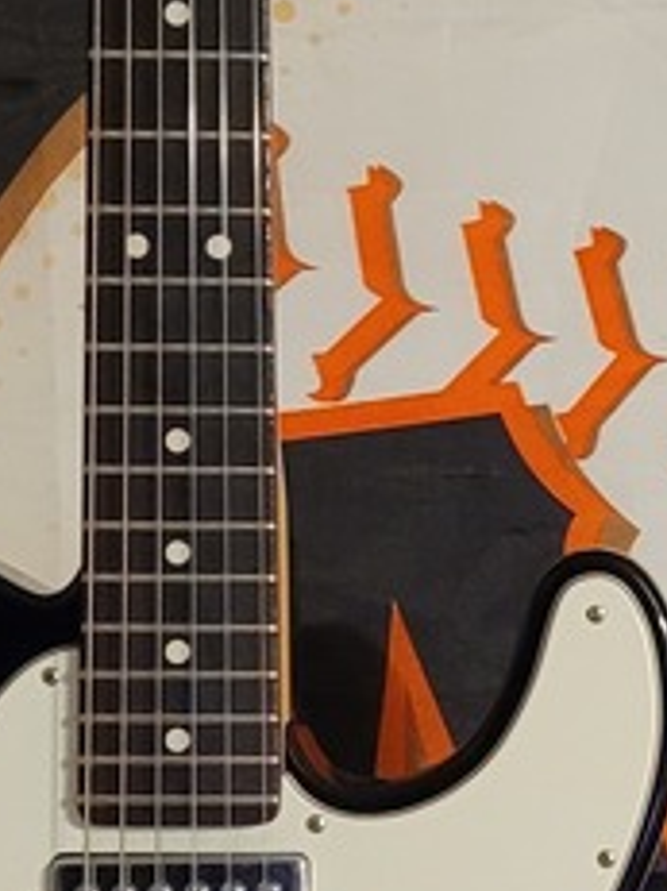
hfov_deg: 10.7
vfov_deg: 14.6
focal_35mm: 135
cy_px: 609
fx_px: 3472
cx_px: 879
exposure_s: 1/24
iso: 640
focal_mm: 5.4
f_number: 1.8
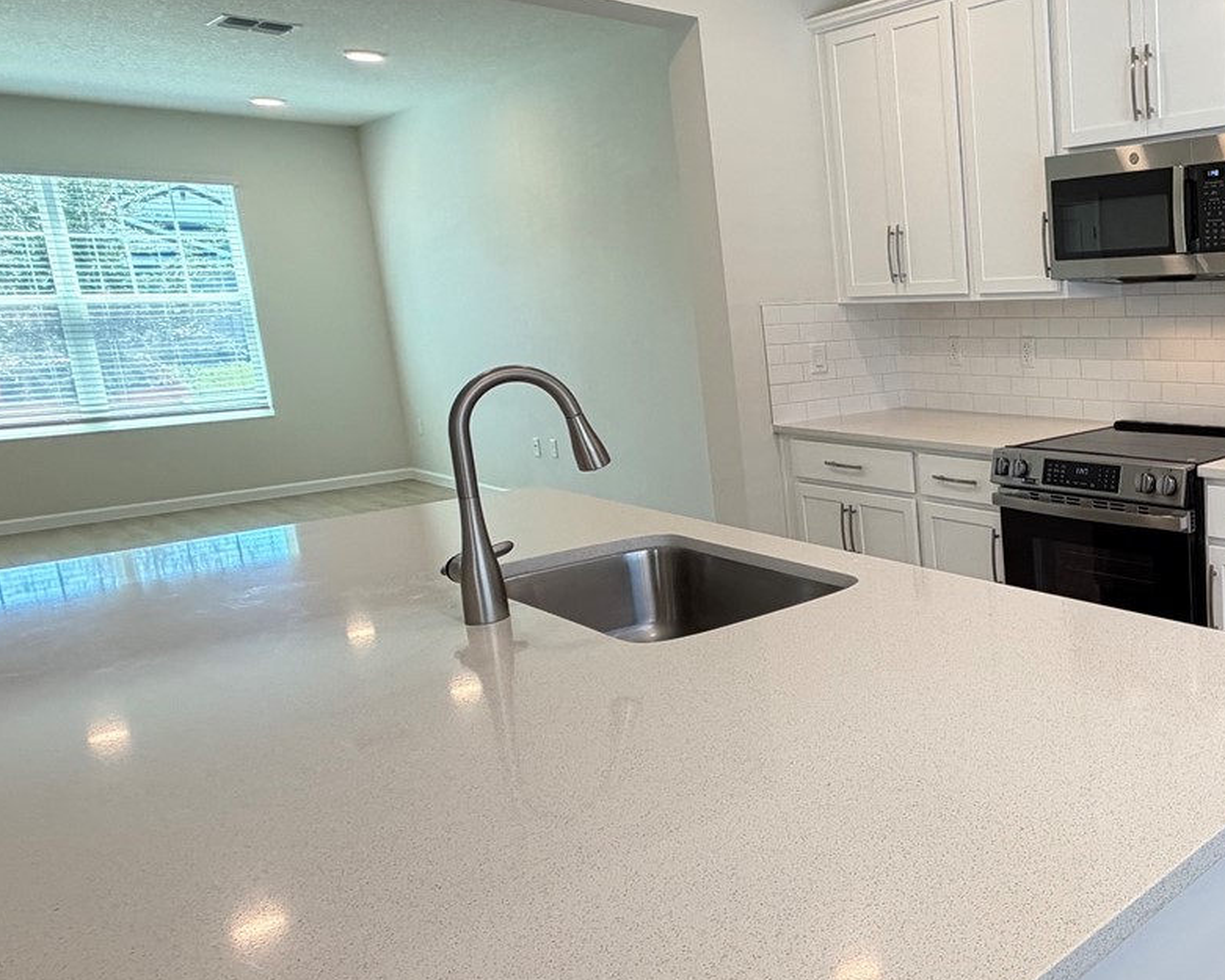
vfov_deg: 51.5
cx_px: 1198
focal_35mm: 28
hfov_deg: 51.2
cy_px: 459
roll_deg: +2.0
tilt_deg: -10.1
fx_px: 1015
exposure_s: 1/120
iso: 250
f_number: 2.2
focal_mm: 2.22
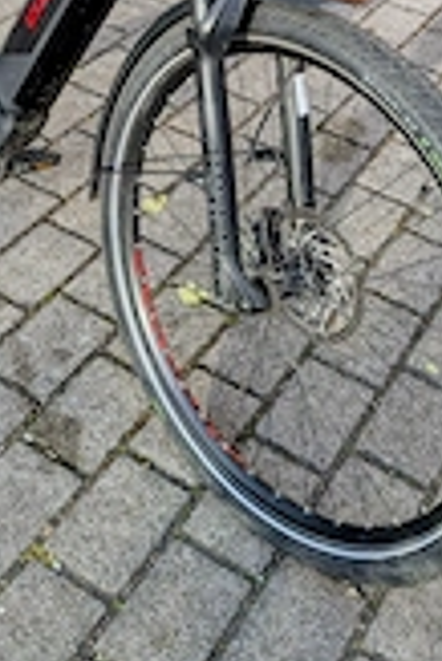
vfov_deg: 30.9
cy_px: 28
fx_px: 1121
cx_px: 215
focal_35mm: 61
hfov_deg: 22.3
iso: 48
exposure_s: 1/524
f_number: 1.85
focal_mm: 6.81
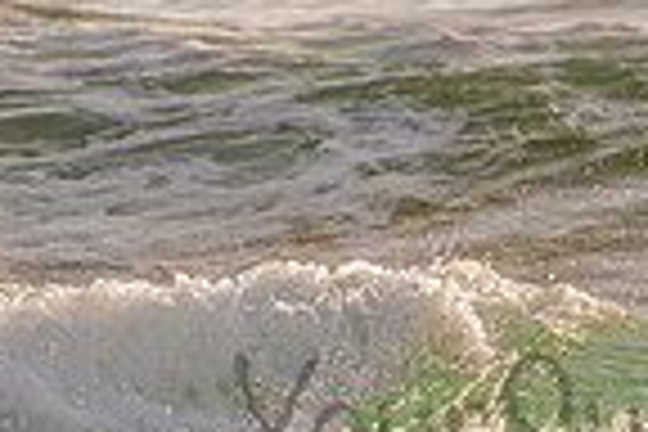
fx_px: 44295
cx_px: 665
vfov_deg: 0.6
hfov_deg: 0.8
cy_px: 359
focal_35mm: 2461
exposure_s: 1/2000
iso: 220
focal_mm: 500
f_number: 5.6
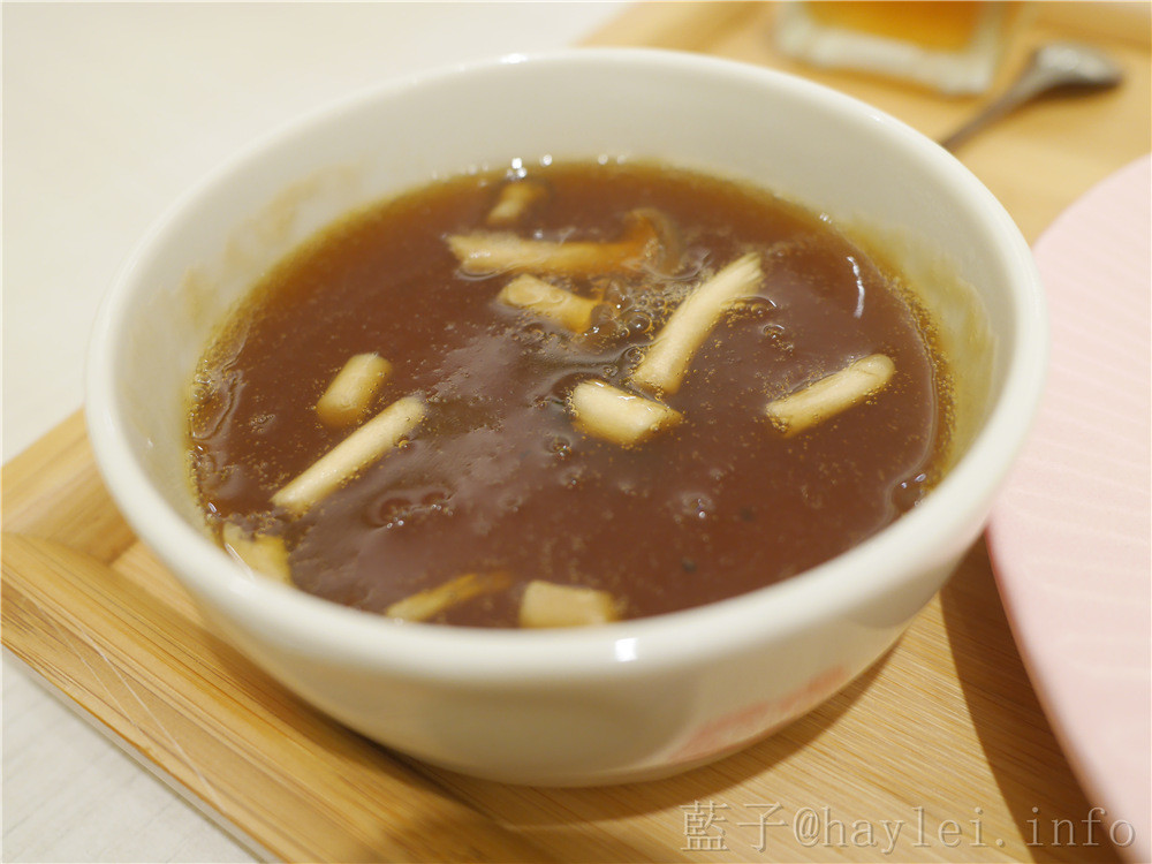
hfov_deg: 60.0
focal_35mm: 30
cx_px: 576
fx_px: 998
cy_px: 432
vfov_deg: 46.8
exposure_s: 1/60
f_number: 2.8
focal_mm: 15
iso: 500
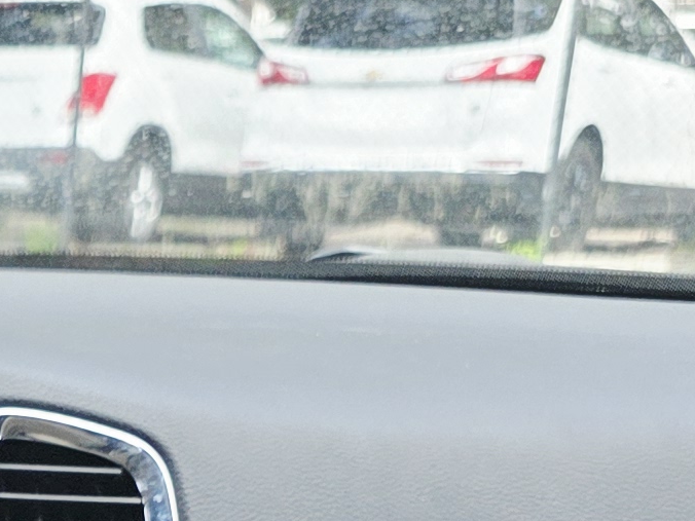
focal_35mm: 136
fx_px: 2731
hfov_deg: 13.1
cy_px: 1129
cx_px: -563
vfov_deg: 9.9
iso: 40
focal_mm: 6.3
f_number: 1.7
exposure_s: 1/359
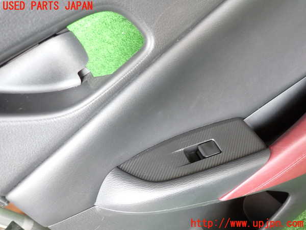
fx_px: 221
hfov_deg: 69.4
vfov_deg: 54.9
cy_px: 115
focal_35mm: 25
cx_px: 153
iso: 200
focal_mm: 4.5
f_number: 2
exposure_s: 1/40
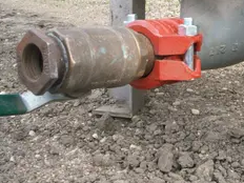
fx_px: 437
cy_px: 36
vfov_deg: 23.3
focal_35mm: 62
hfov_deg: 30.5
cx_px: 192
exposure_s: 1/150
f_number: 4.5
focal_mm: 5.9
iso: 100
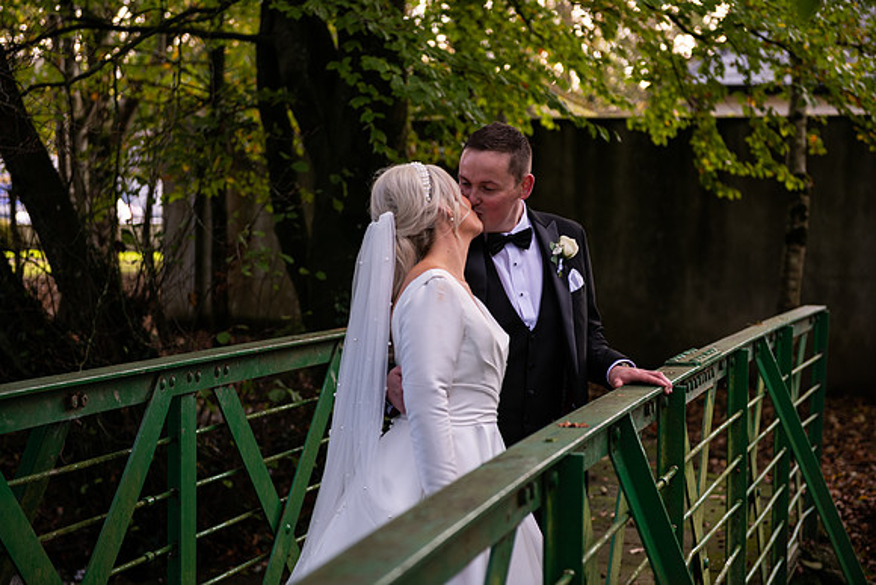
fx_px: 1704
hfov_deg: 28.8
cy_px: 292
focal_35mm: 70
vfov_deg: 19.5
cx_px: 438
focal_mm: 70
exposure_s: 1/160
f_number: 3.5
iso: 160
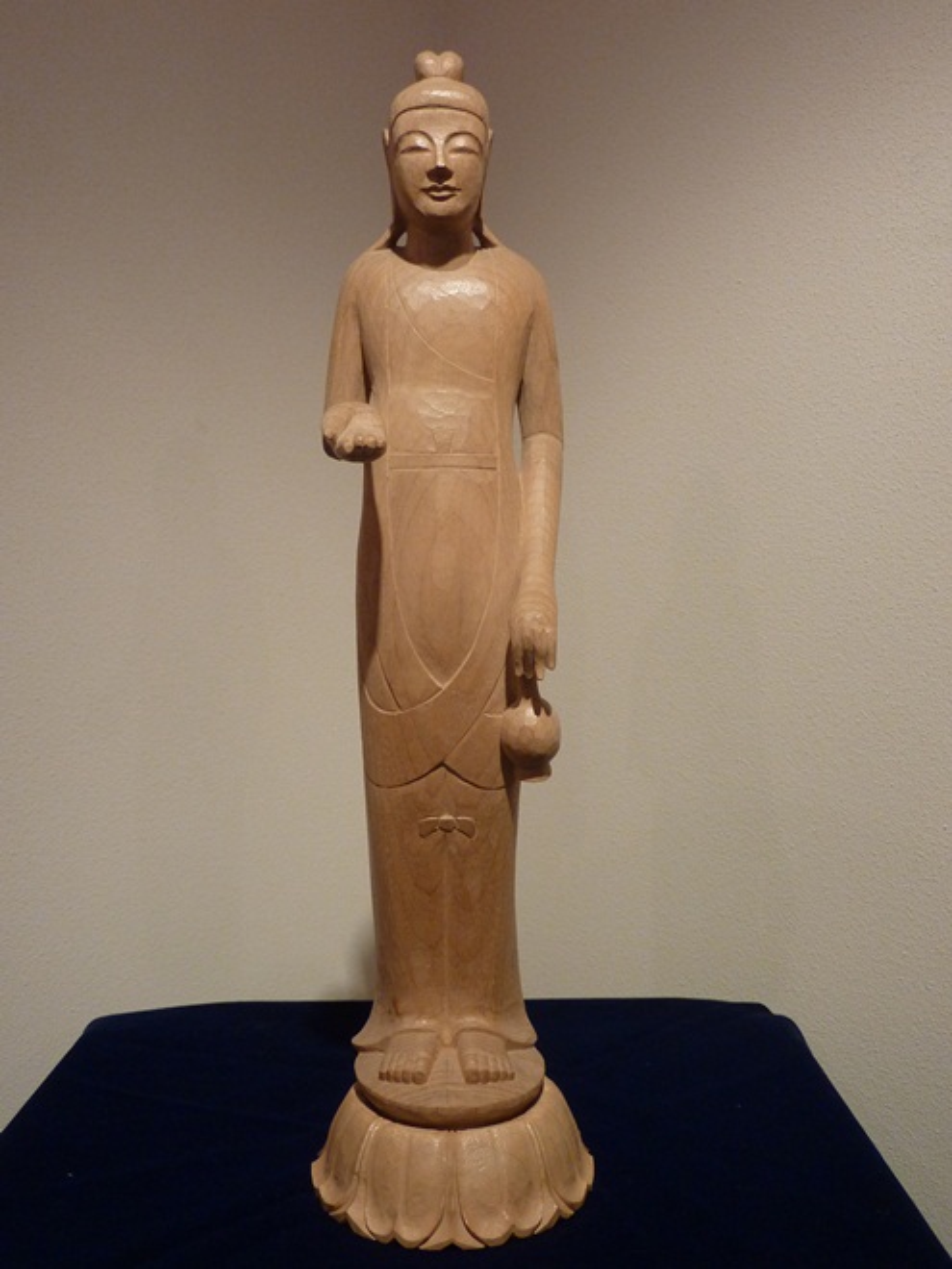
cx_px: 476
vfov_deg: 56.8
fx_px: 1173
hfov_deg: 44.2
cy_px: 634
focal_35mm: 32
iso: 250
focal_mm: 5.3
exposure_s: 1/30
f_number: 3.5
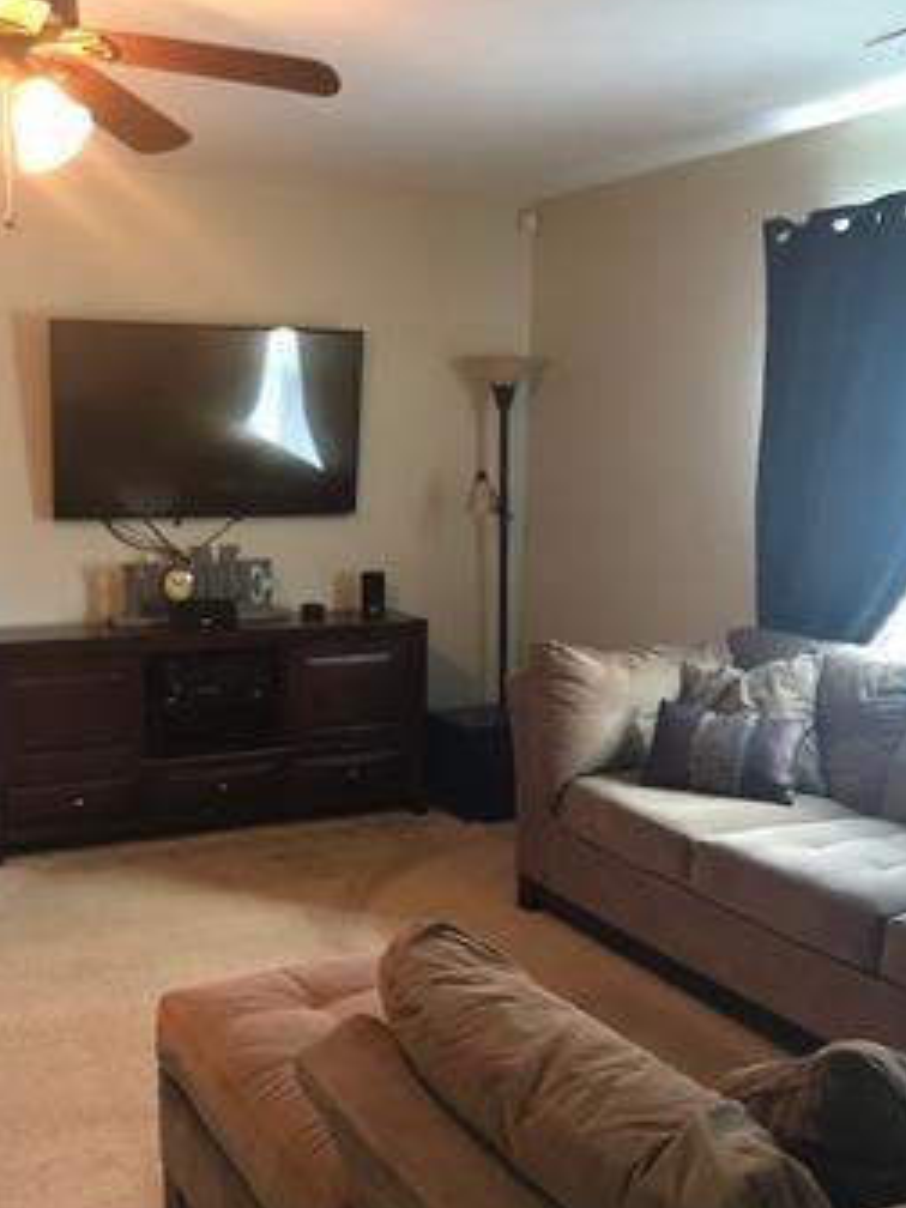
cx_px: 385
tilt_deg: -12.5
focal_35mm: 40
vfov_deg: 46.5
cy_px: 726
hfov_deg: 35.9
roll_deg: +1.6
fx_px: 1396
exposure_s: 1/9
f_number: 1.8
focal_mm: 3.99
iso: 100
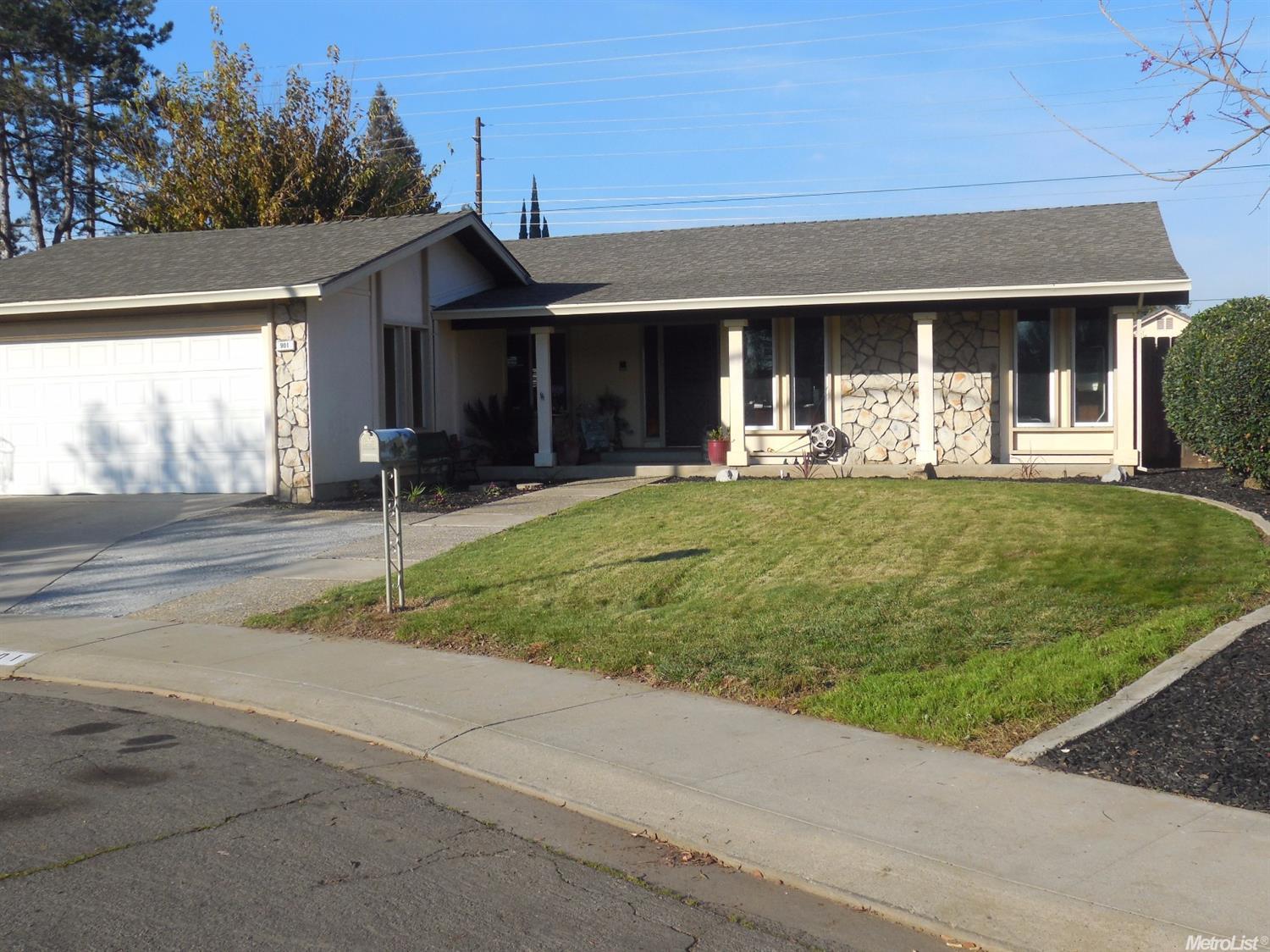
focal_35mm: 38
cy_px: 476
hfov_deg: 49.0
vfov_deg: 37.7
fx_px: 1394
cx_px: 635
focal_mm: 6.8
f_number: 4.2
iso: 125
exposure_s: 1/1000
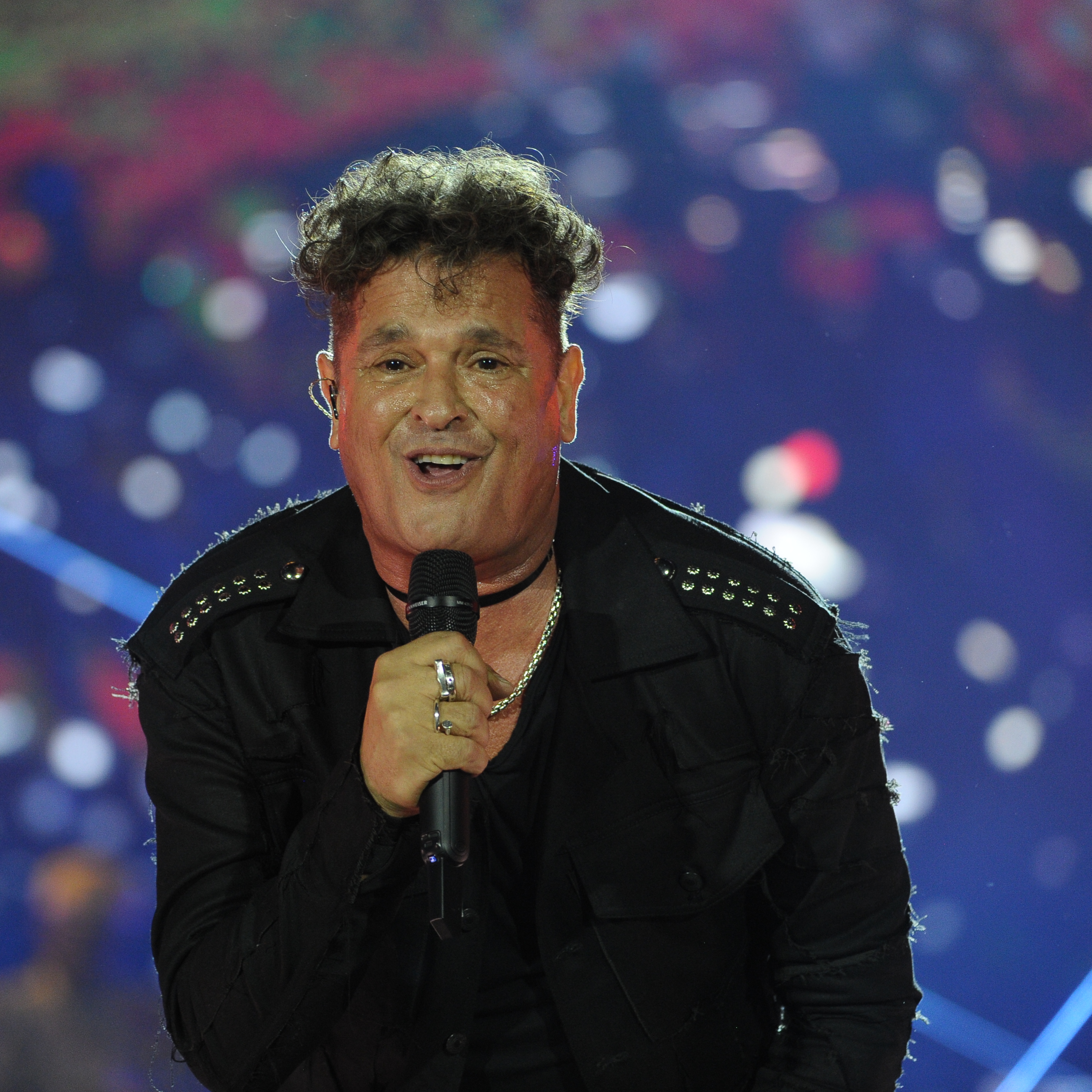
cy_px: 544
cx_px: 430
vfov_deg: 6.5
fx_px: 9601
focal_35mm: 269
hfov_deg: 6.5
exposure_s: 1/640
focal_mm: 210
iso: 3200
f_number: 4
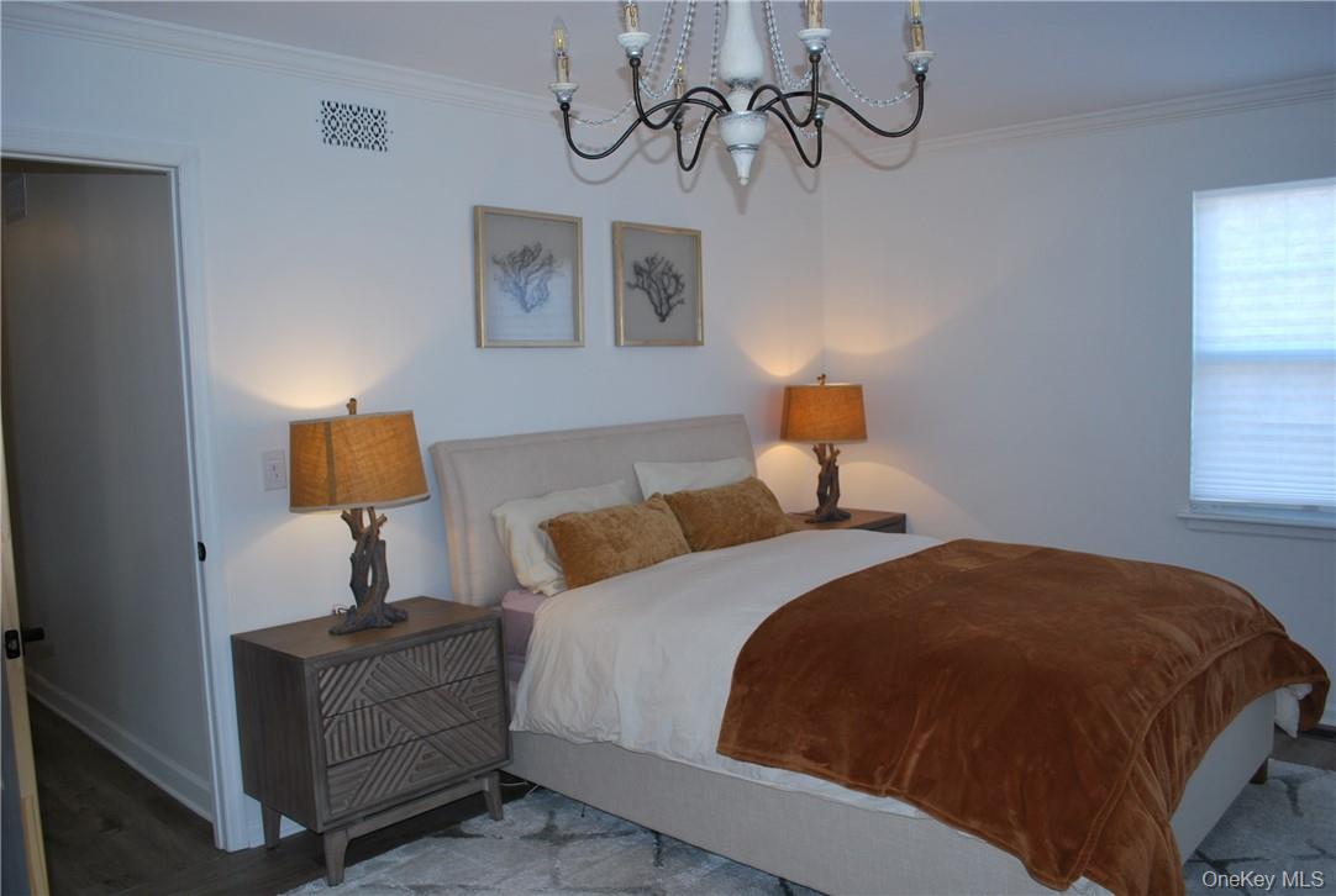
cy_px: 448
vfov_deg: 48.1
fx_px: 1004
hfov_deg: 67.3
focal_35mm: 27
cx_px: 668
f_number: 3.5
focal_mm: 18
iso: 200
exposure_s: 1/60
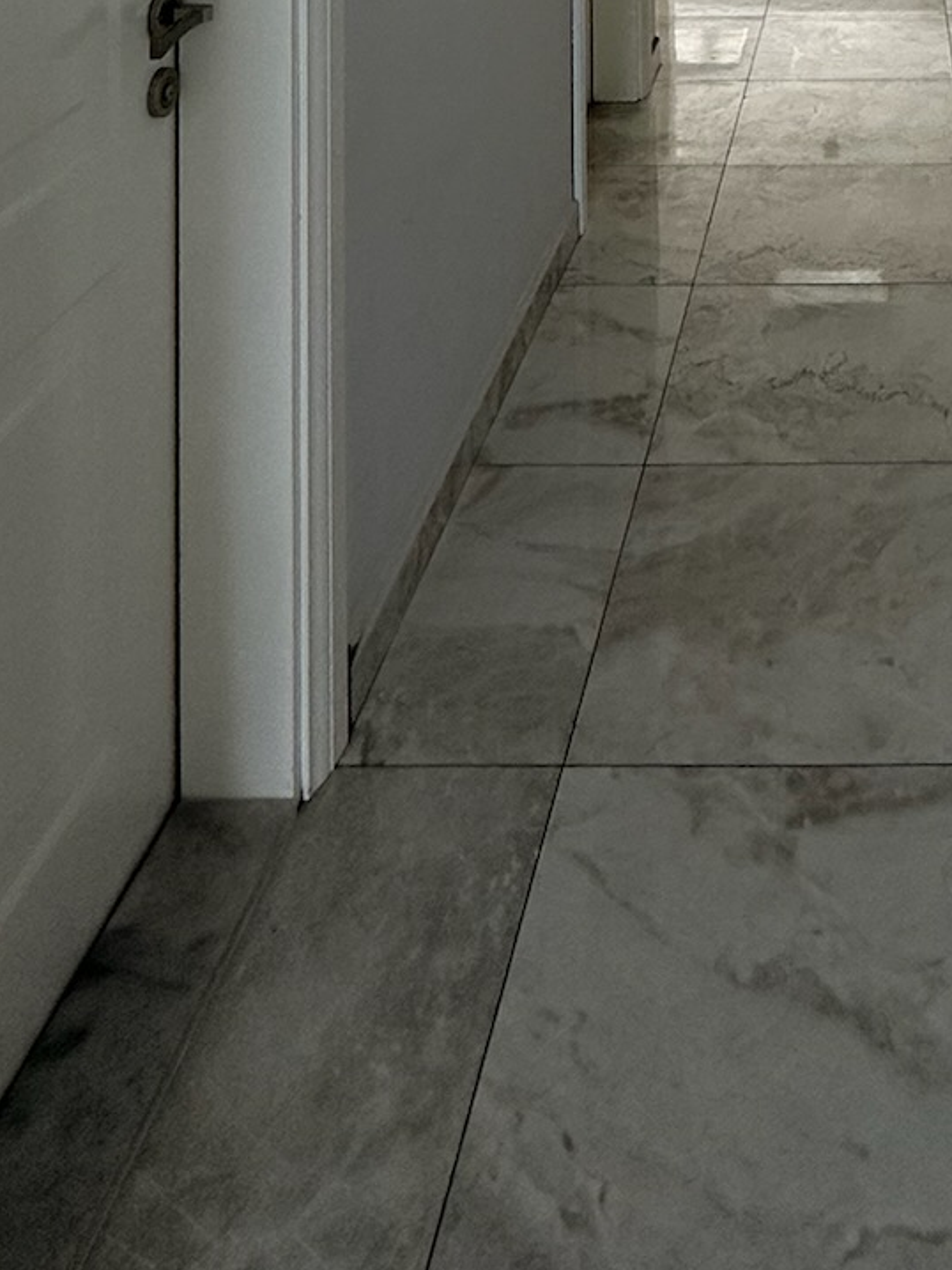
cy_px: -459
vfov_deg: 32.3
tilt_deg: +2.0
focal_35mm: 40
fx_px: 1466
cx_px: 871
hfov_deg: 33.9
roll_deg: -0.3
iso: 100
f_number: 2.2
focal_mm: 2.22
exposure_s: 1/99
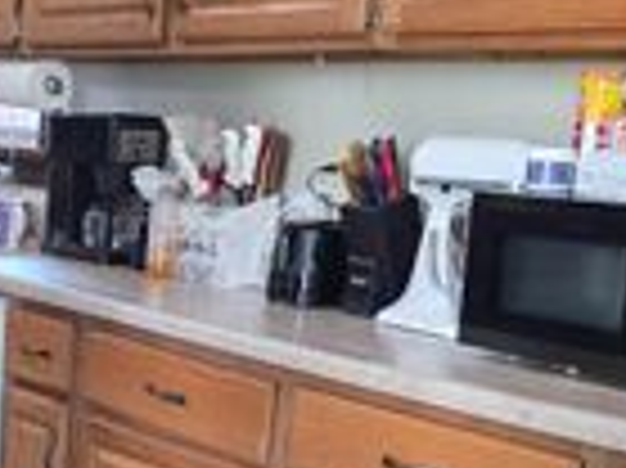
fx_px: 1500
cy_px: 371
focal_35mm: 83
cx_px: 14
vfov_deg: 17.6
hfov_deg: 22.7
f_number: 1.7
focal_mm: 6.3
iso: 640
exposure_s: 1/120
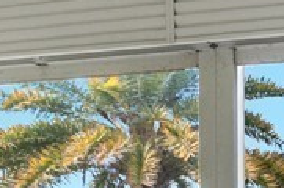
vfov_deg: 9.8
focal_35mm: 126
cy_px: 420
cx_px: 646
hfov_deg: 13.0
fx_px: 992
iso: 200
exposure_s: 1/50
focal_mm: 14
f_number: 5
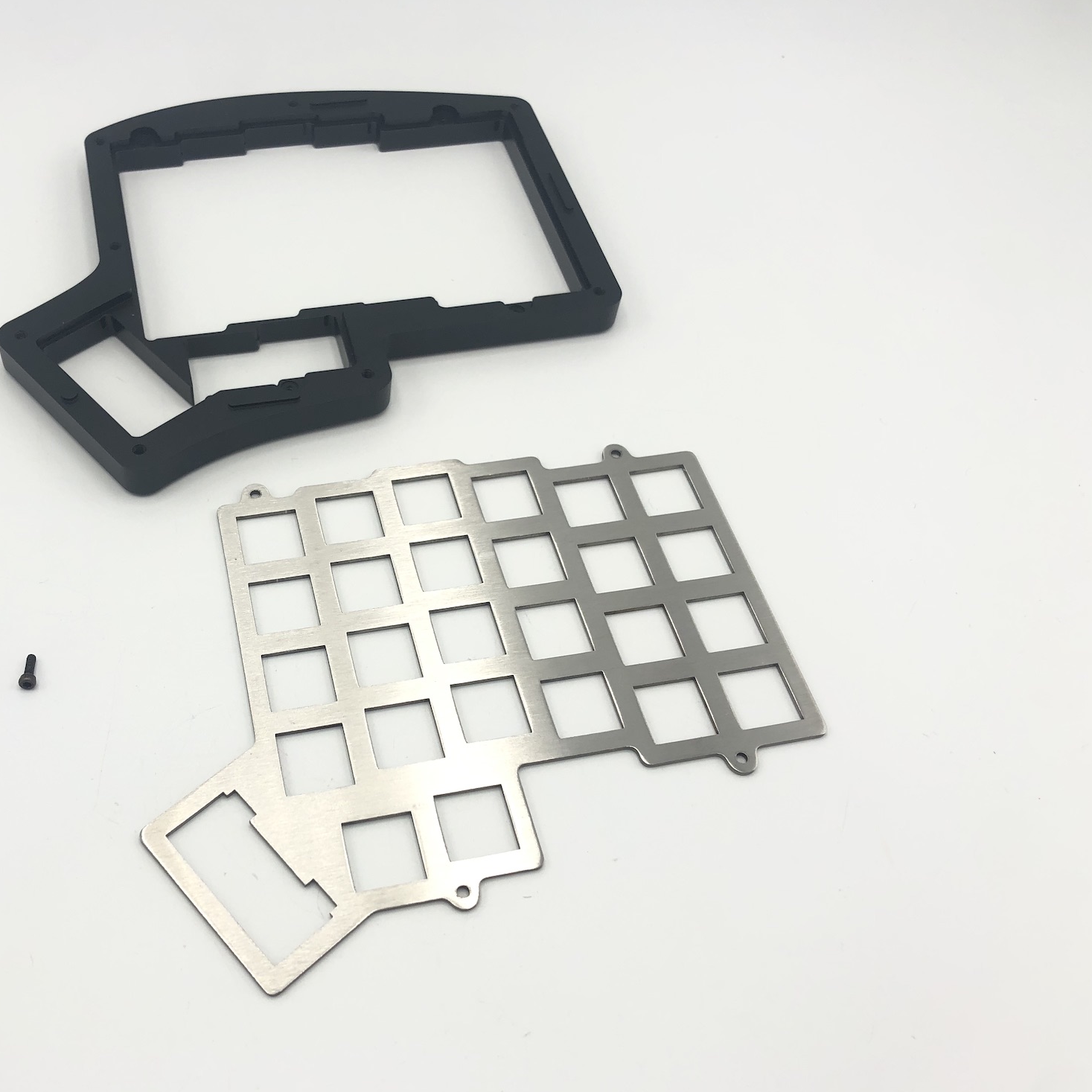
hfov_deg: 47.6
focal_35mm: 34
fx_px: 1213
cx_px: 362
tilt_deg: -51.6
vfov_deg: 48.5
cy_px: 549
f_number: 1.8
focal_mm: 4
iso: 20
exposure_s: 1/328
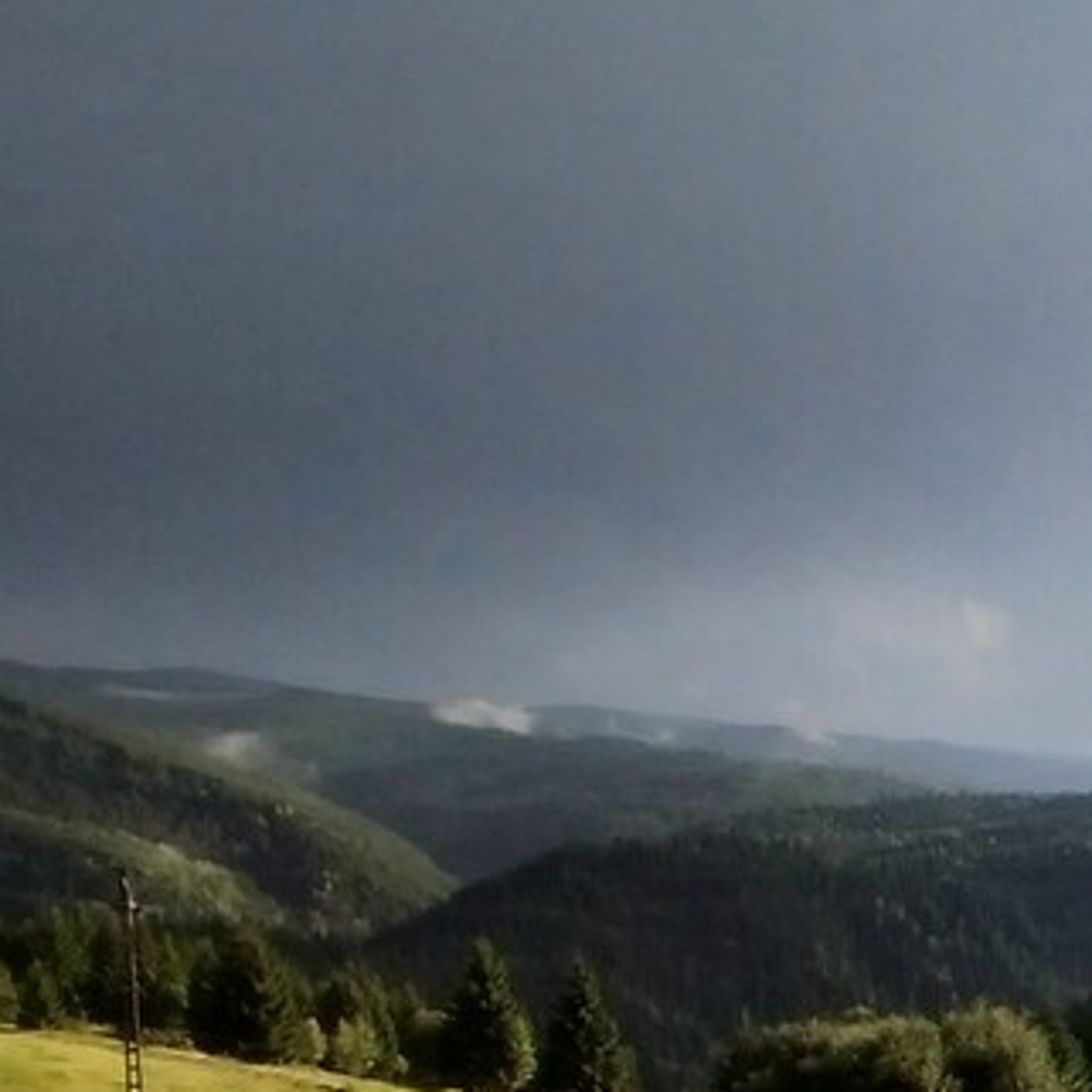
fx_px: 1713
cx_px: 1470
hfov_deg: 28.2
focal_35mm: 48
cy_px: 1055
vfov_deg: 32.9
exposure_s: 1/1248
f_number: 2.2
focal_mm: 1.4
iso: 50
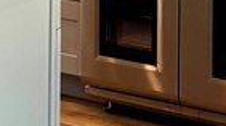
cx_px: 24
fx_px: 1138
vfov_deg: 6.1
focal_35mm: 190
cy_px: -198
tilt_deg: -3.9
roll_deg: -1.3
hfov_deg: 11.3
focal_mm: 6.76
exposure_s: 1/120
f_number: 1.78
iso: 160
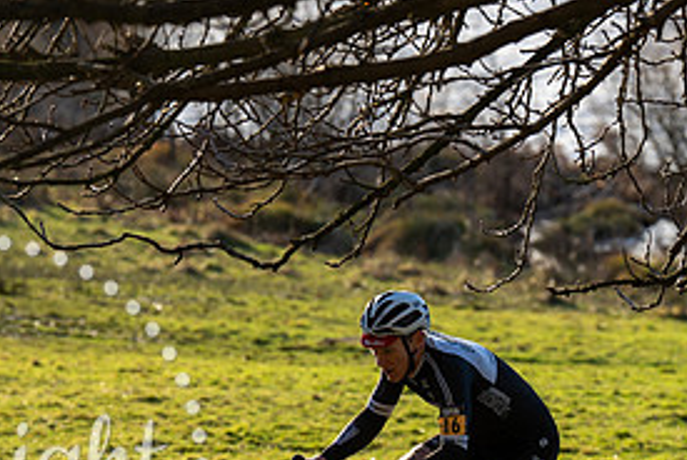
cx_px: 362
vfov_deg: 5.4
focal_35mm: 253
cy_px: 341
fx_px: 4833
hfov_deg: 8.1
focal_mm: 120
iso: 250
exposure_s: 1/1000
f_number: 3.5
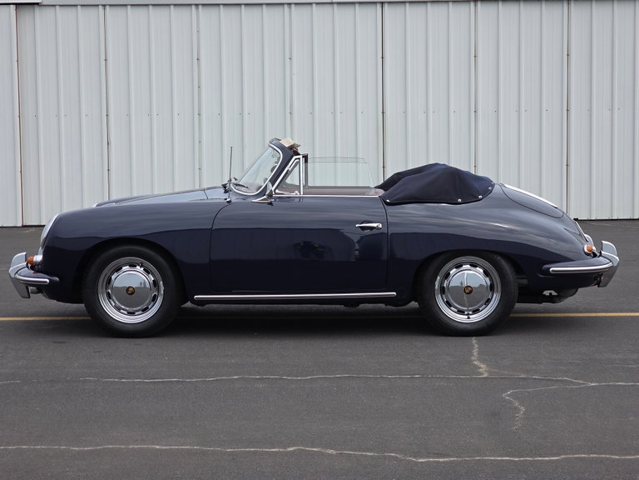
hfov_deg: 28.2
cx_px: 320
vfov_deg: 21.3
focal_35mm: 69
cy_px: 240
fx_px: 1274
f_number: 2.4
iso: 50
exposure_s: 1/1920
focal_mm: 7.9
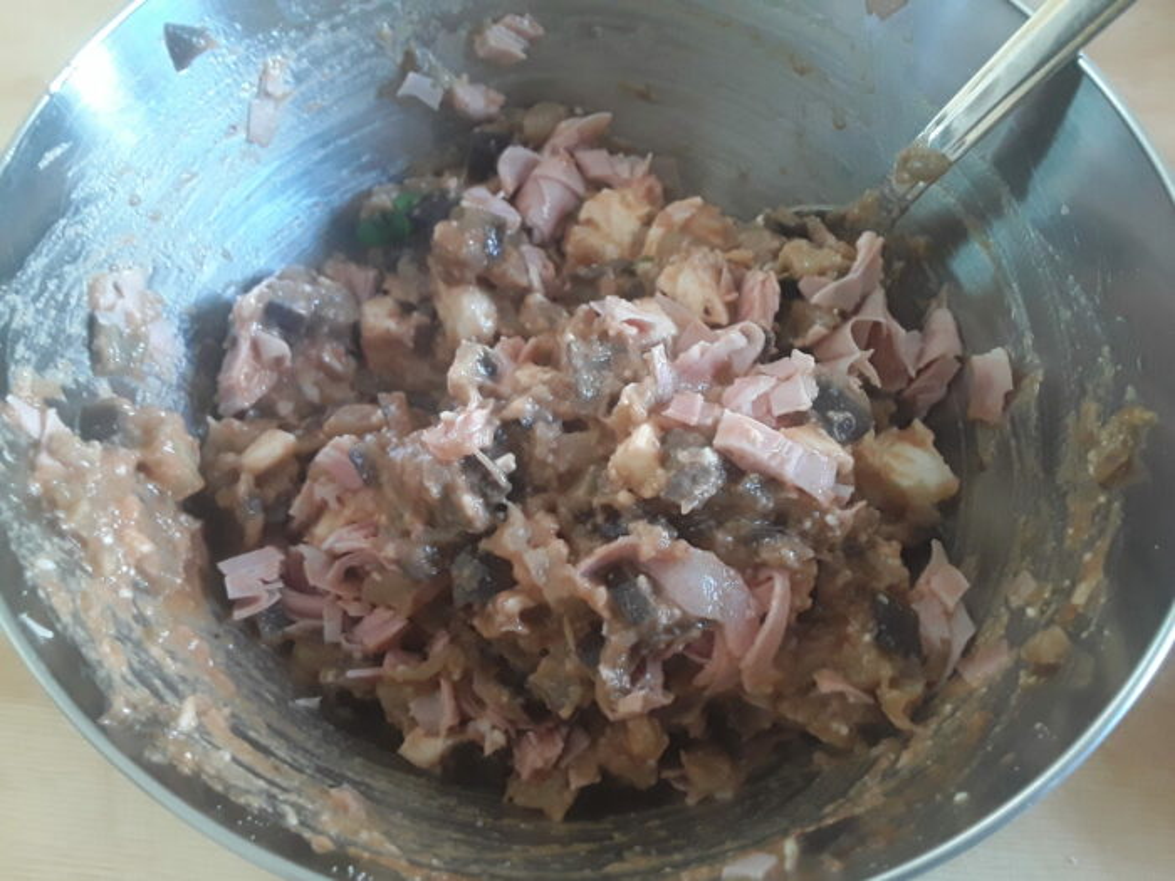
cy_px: 440
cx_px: 588
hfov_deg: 65.3
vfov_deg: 51.4
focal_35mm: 27
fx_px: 916
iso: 125
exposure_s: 1/33
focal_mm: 2.91
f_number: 1.9
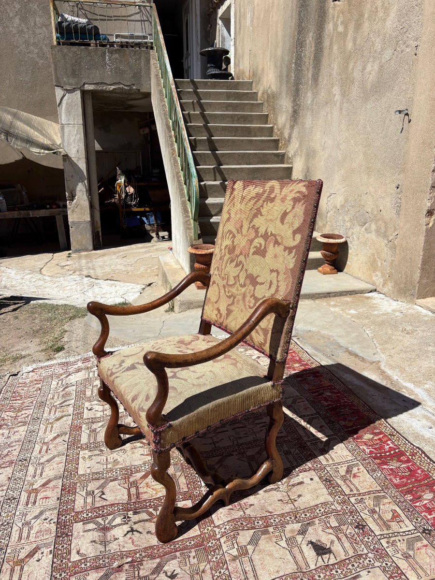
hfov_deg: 53.1
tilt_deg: -13.3
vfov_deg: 67.3
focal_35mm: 26
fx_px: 436
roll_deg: +0.5
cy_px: 290
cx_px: 218
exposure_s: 1/6329
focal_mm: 5.96
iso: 50
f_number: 1.6
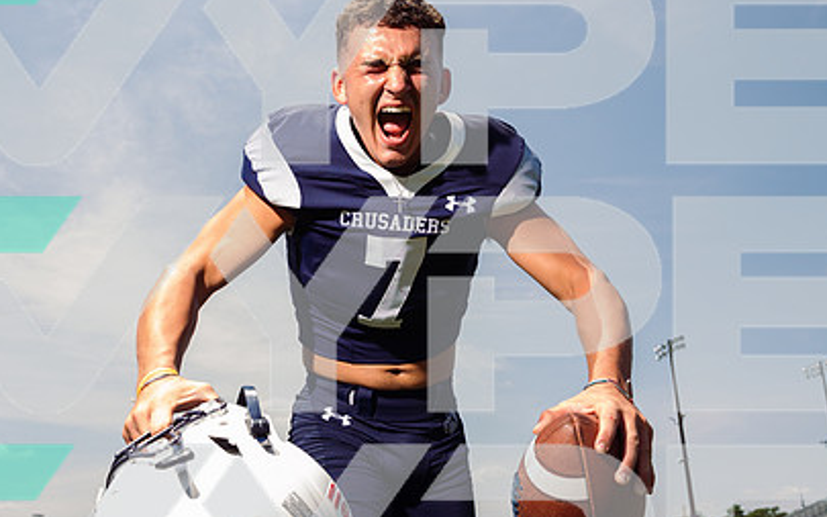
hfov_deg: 55.3
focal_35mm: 35
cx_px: 388
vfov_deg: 36.2
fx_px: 789
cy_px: 306
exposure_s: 1/250
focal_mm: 24
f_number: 5.6
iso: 50
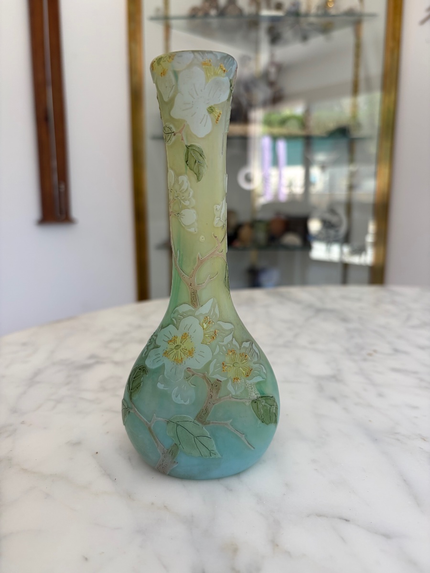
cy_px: 286
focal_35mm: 26
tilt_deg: -10.4
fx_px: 431
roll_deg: -0.2
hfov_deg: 53.1
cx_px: 215
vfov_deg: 67.3
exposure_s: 1/122
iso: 32
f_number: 1.6
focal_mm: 5.96
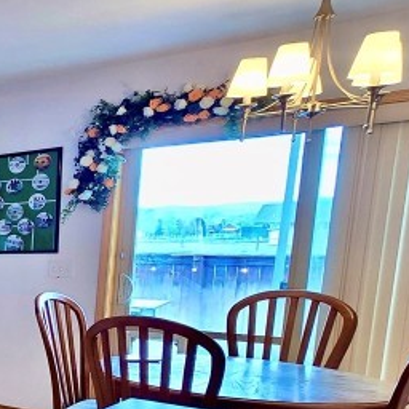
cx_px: -366
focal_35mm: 46
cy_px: 345
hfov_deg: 20.8
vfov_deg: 35.2
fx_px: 615
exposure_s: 1/60
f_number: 2.2
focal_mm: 2.2
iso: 125
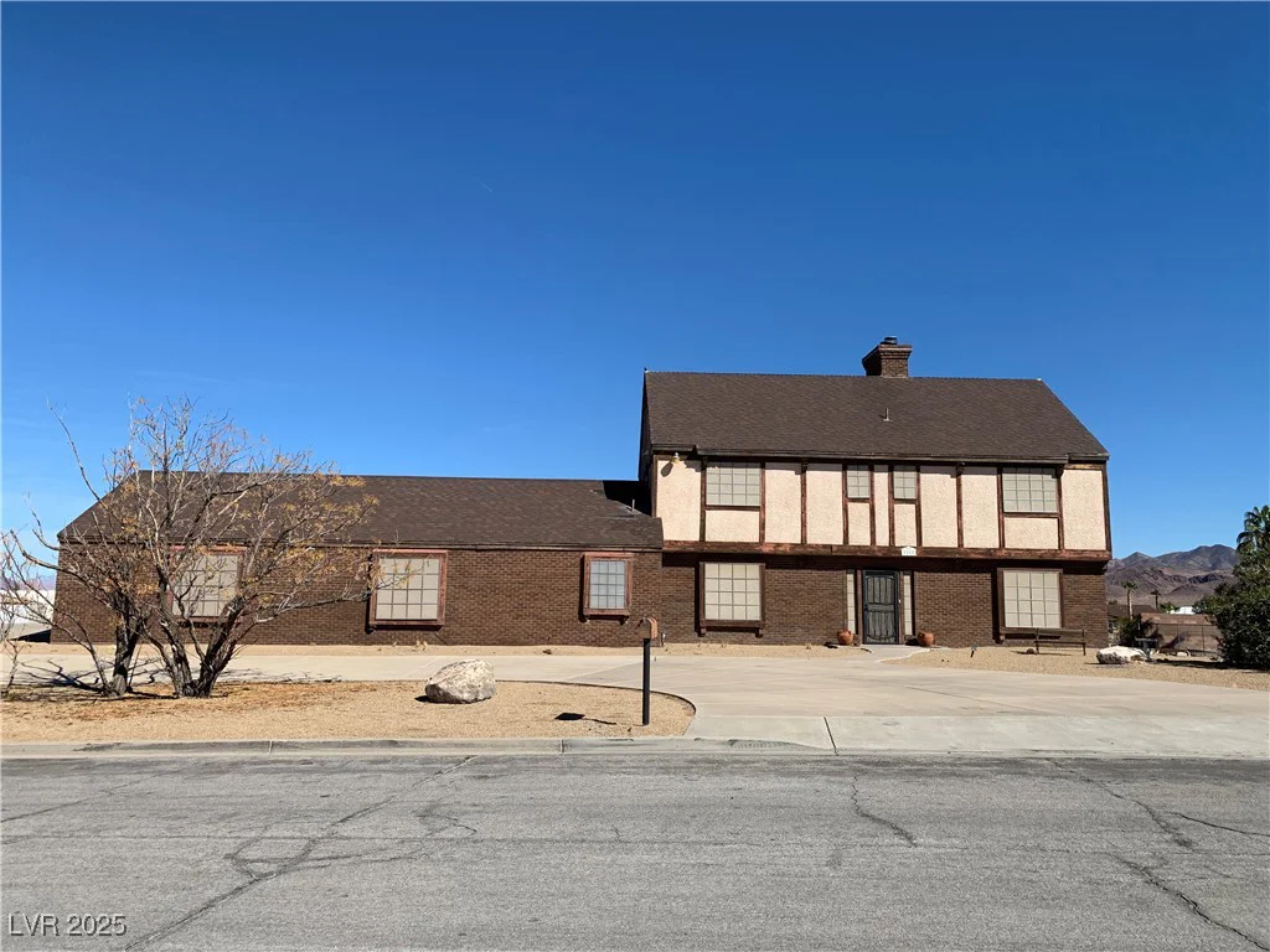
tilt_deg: +4.3
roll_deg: +0.3
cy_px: 476
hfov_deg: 67.3
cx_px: 635
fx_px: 954
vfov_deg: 53.1
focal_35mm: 26
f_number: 1.8
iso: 25
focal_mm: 4.25
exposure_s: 1/2994
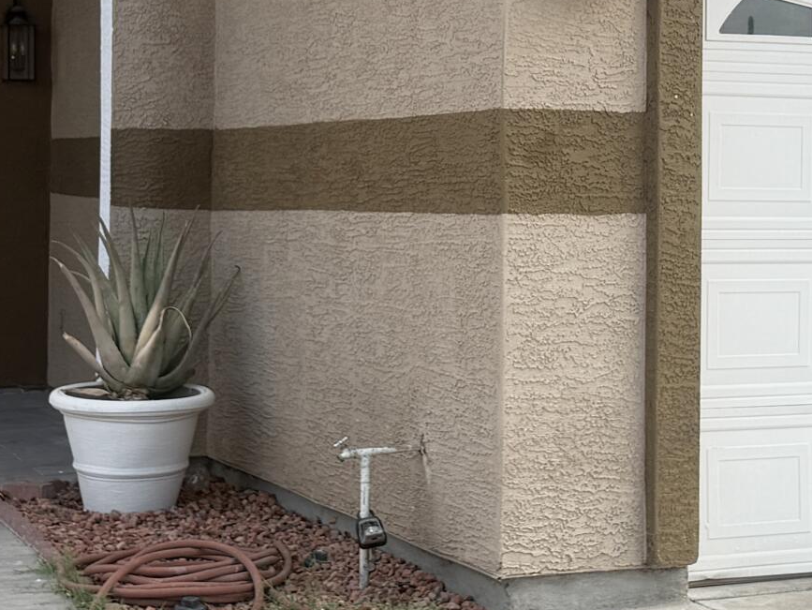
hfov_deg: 23.5
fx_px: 1948
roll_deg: -0.4
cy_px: 142
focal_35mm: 83
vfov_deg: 17.7
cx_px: 466
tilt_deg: +1.5
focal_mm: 6.76
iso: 80
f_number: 1.78
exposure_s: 1/1106
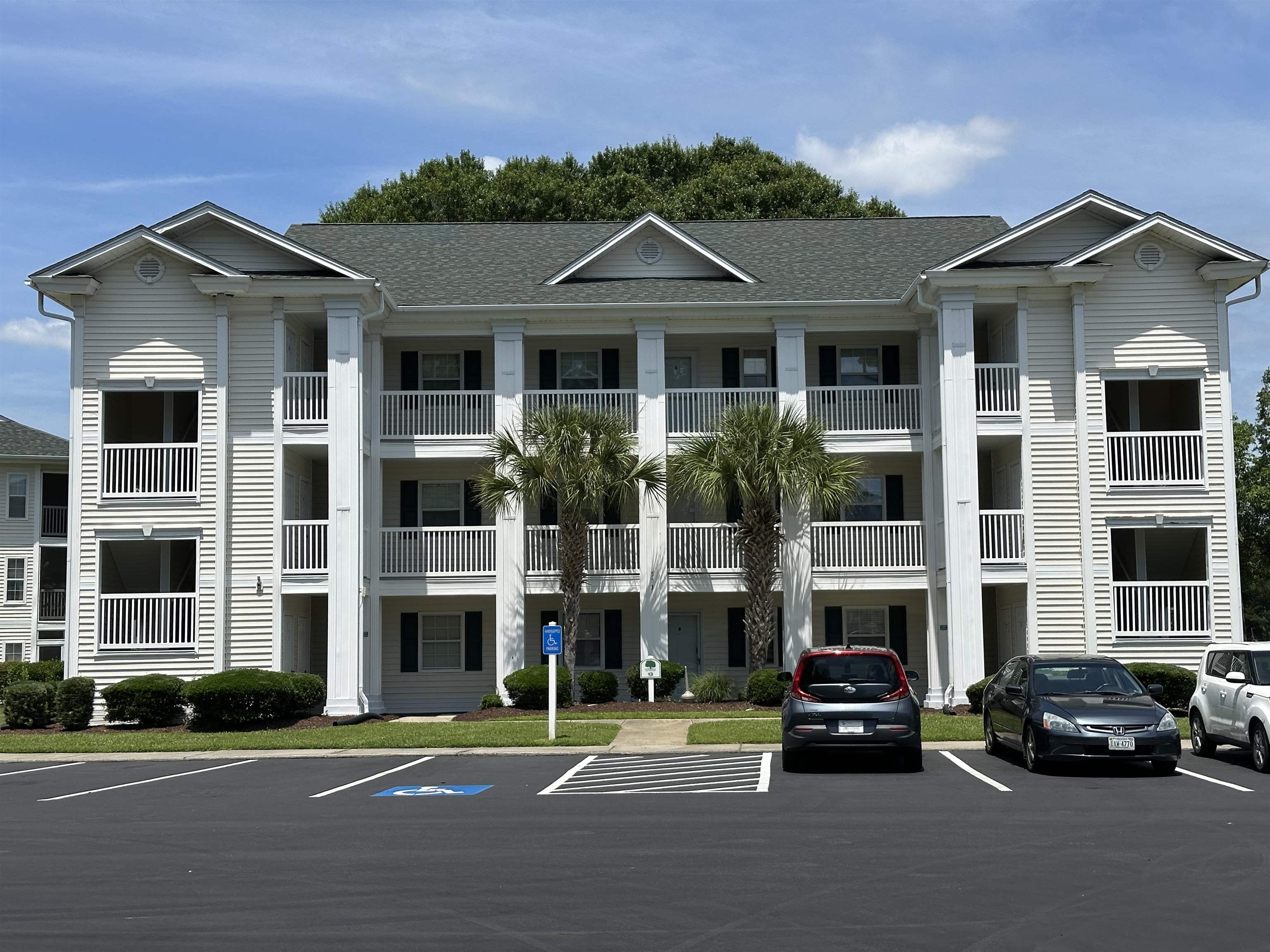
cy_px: 476
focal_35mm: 48
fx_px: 1761
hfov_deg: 39.7
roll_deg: +0.3
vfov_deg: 30.3
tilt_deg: +5.0
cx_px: 635
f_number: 1.78
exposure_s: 1/4566
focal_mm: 6.86
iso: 64
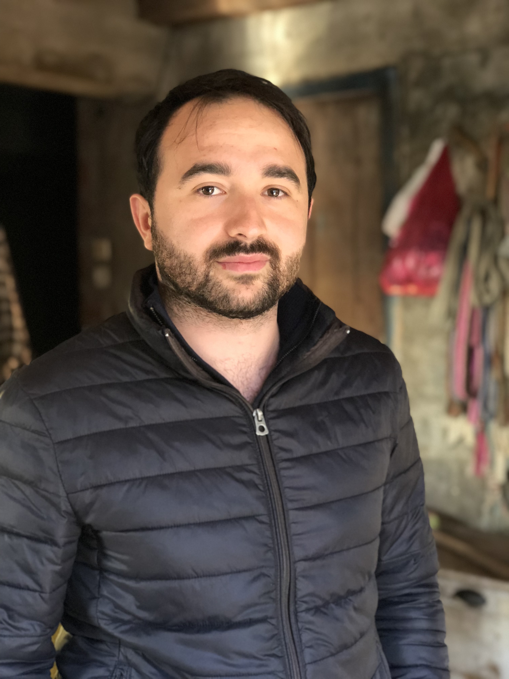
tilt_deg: -4.6
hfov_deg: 25.7
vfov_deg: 33.8
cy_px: 340
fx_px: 1118
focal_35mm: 57
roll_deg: -0.4
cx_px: 254
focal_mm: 6.6
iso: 640
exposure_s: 1/50
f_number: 2.8
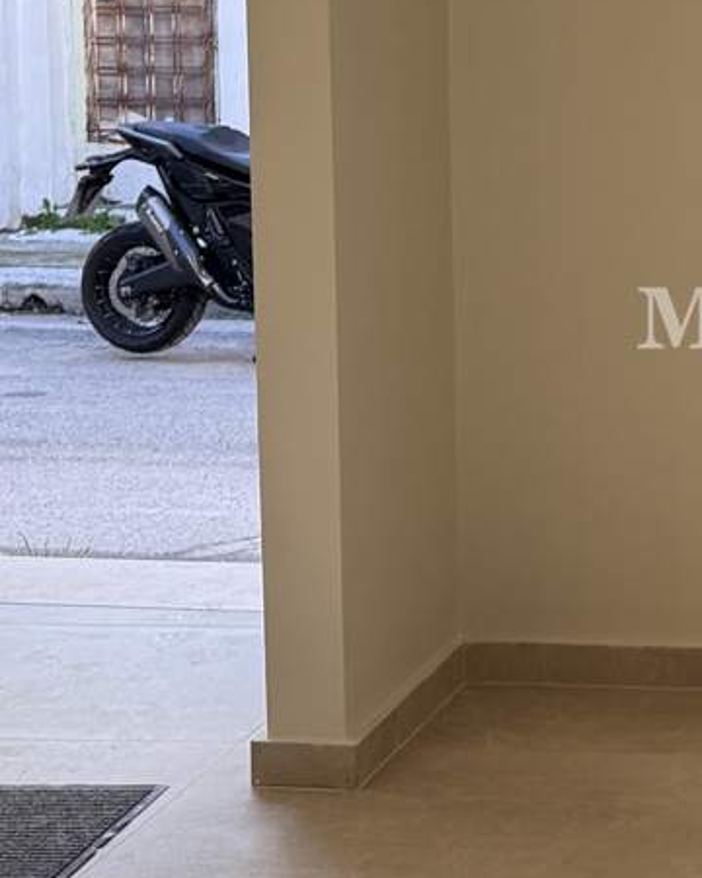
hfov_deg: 14.2
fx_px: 2597
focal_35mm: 100
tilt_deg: -1.8
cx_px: 1123
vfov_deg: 18.4
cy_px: -103
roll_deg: +0.9
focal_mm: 6.76
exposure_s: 1/297
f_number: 1.78
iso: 80
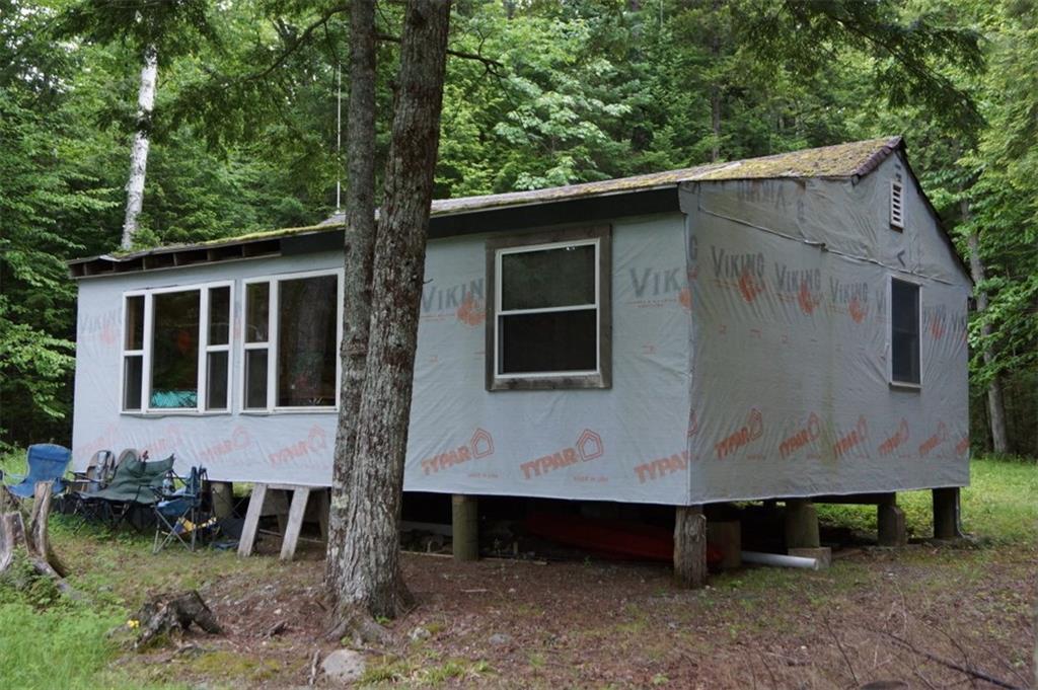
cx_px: 519
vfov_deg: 31.8
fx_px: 1210
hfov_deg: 46.4
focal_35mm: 42
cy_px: 345
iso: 800
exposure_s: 1/60
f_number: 4.5
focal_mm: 28
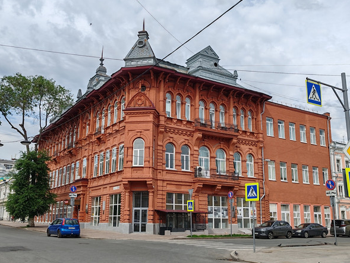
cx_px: 175
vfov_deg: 37.7
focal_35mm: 38
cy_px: 141
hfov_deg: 49.0
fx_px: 384
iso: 50
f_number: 1.9
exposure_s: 1/590
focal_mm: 6.12
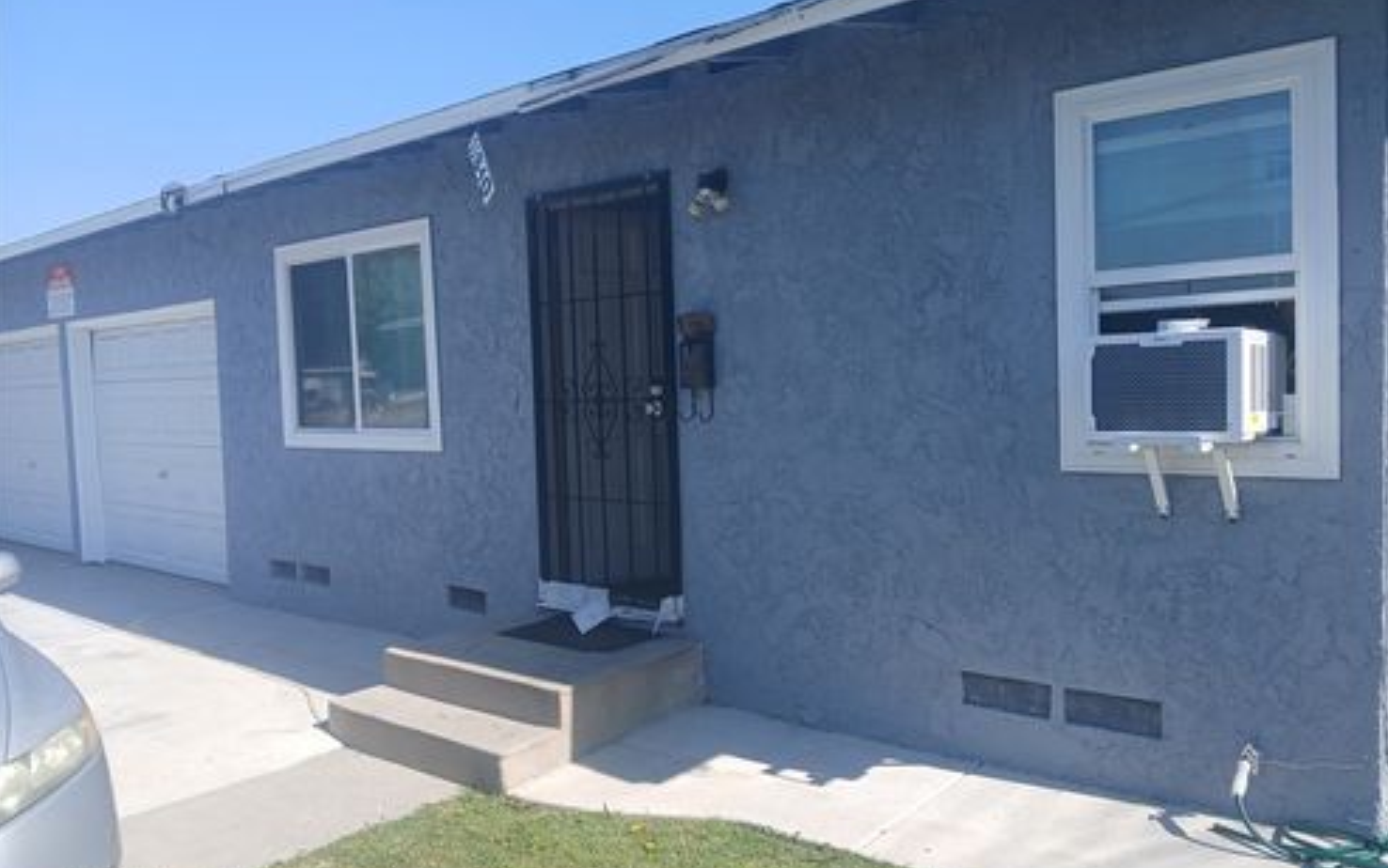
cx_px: 697
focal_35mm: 28
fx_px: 1060
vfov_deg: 44.6
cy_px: 447
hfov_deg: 66.4
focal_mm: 3.98
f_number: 1.8
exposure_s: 1/337
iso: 20
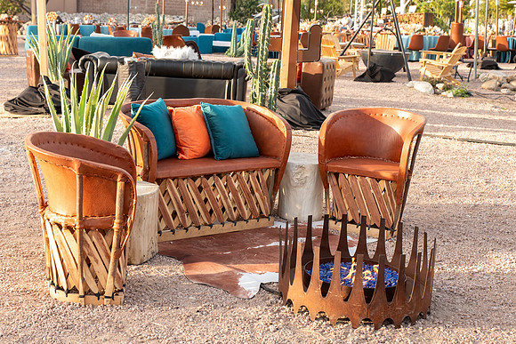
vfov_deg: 21.7
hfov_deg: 31.9
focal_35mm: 63
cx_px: 182
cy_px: 140
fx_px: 897
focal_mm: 48
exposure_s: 1/200
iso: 400
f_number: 5.6
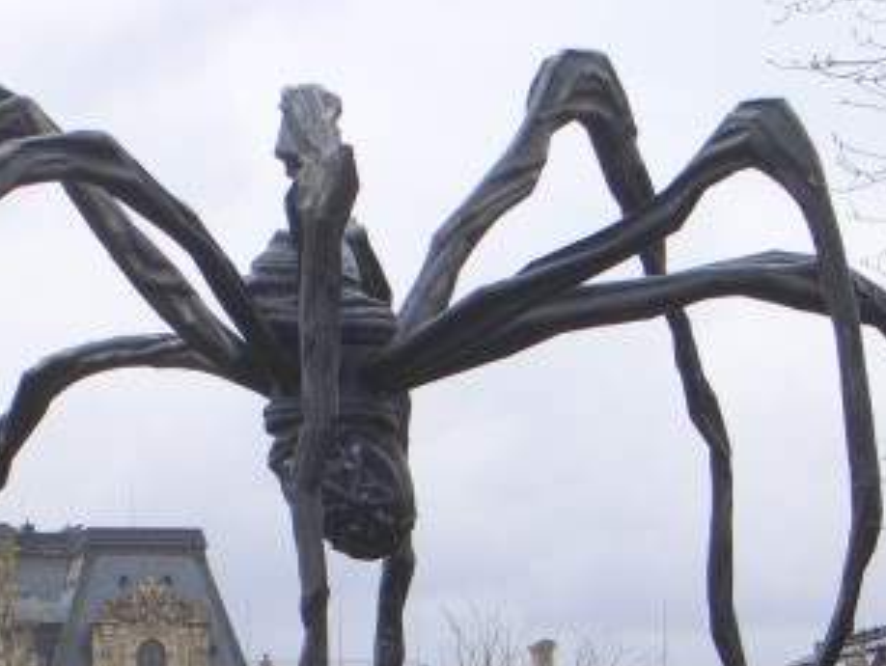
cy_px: 692
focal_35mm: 207
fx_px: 5302
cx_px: 298
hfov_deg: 9.5
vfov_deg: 7.2
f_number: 4.5
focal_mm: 20.3
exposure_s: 1/160
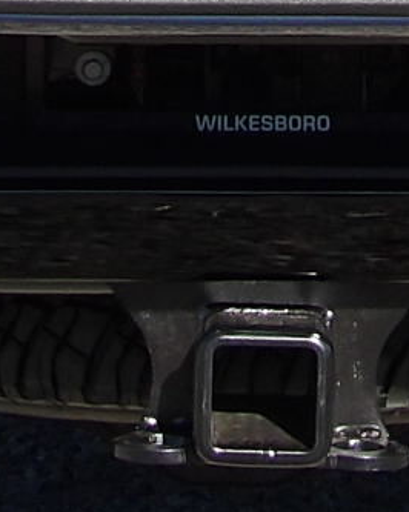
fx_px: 6103
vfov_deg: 4.7
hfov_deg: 3.8
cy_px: -509
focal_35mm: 403
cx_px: 278
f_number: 3.9
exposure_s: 1/342
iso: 100
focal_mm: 9.5
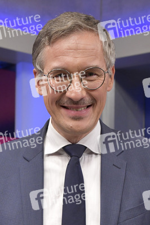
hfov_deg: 35.0
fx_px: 238
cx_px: 75
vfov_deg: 50.7
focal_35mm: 38
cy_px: 112
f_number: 6.3
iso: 2500
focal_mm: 38
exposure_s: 1/200
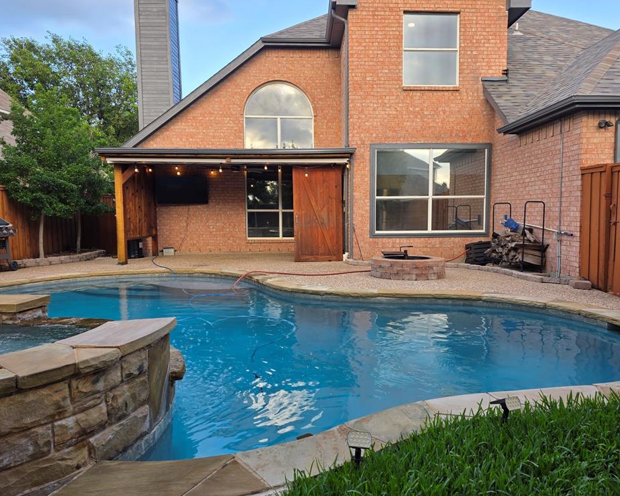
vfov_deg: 56.8
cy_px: 254
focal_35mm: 25
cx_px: 333
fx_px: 459
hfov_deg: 68.0
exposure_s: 1/134
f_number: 1.7
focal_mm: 6.3
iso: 12
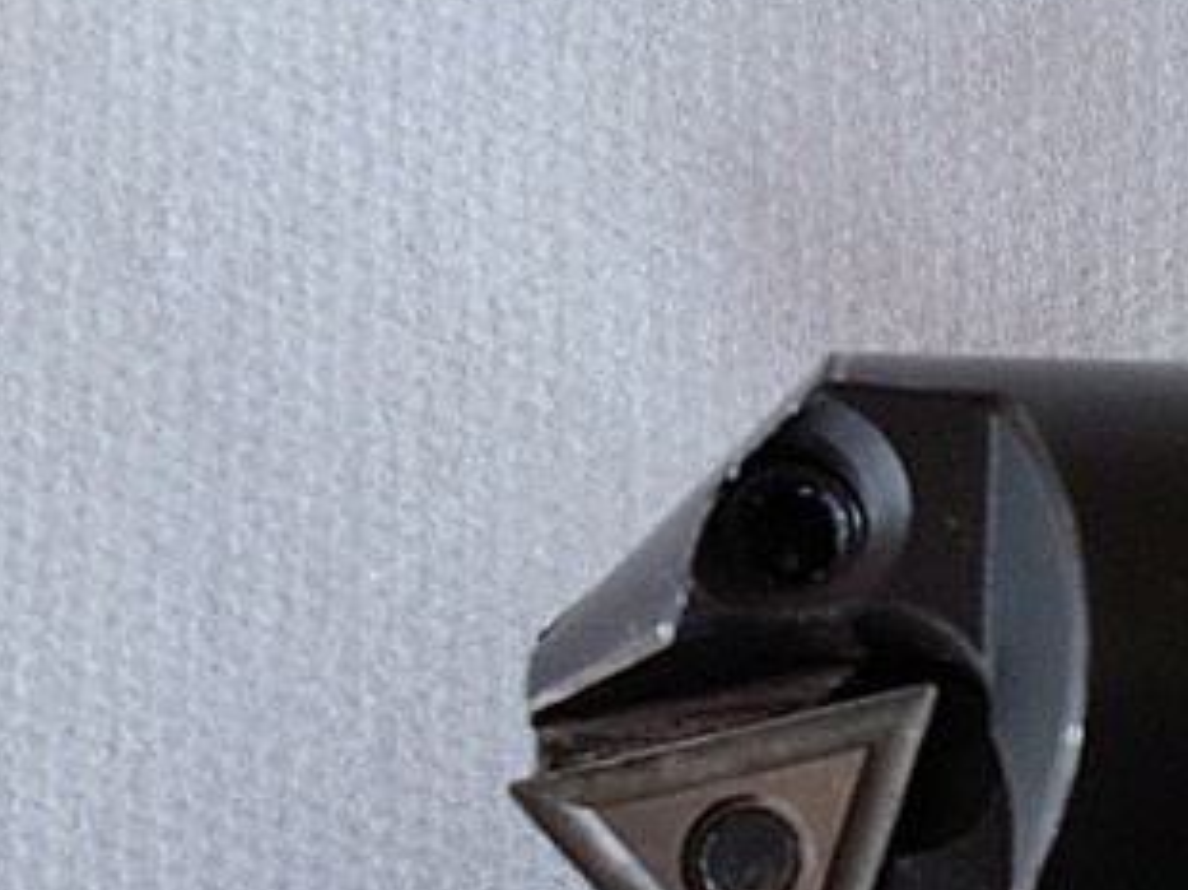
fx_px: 2470
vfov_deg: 20.3
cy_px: 676
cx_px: 1196
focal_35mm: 72
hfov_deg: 25.7
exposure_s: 1/60
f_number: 3.1
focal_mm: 6.3
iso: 200
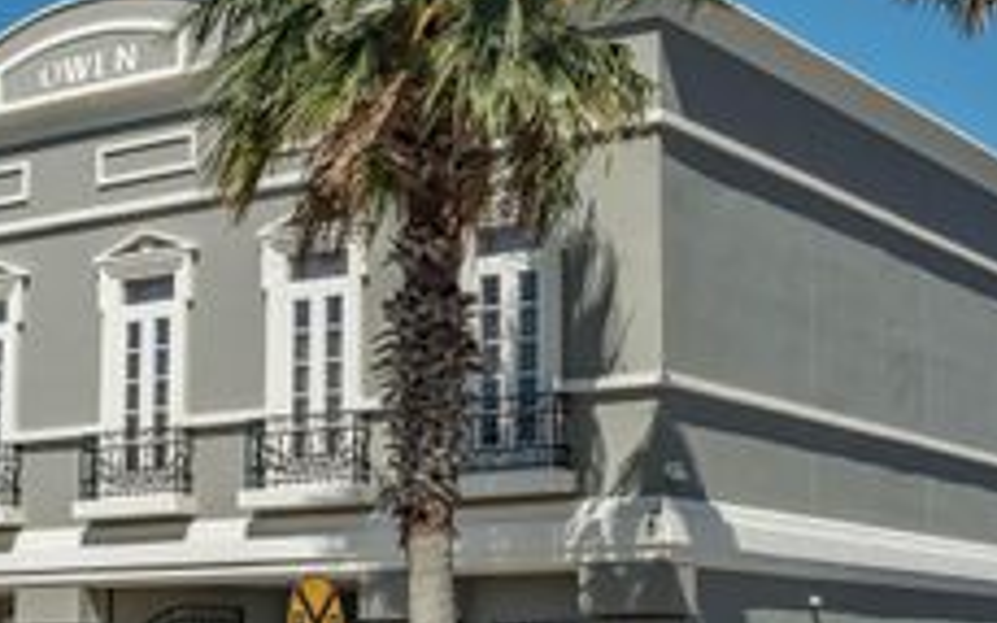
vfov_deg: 16.4
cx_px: 470
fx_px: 2119
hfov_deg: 26.5
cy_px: 590
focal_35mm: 78
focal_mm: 35
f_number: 13
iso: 100
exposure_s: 1/125
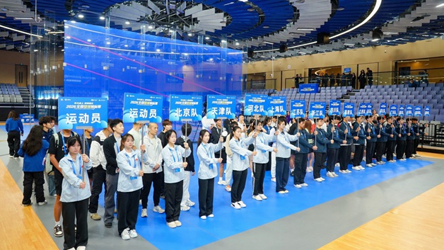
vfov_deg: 44.3
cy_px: 114
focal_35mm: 26
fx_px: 306
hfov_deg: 71.9
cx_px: 218
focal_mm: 24
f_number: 4.5
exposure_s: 1/250
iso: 800
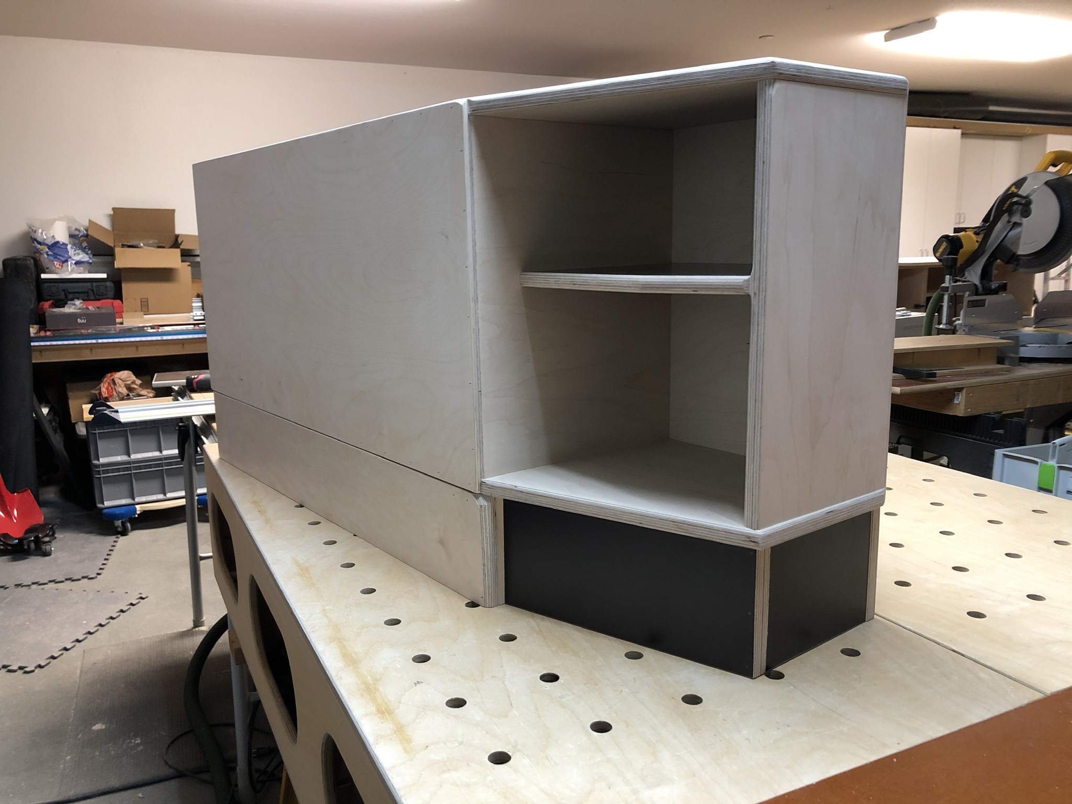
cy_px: 402
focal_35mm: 28
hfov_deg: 63.4
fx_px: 867
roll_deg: +0.7
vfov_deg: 49.7
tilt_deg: -11.4
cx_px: 536
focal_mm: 3.99
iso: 40
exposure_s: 1/15
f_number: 1.8
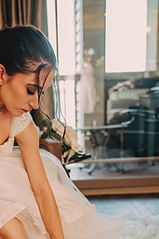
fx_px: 418
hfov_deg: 21.2
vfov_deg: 30.9
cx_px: 21
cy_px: 200
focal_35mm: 63
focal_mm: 36
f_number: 2.8
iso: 400
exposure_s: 1/125
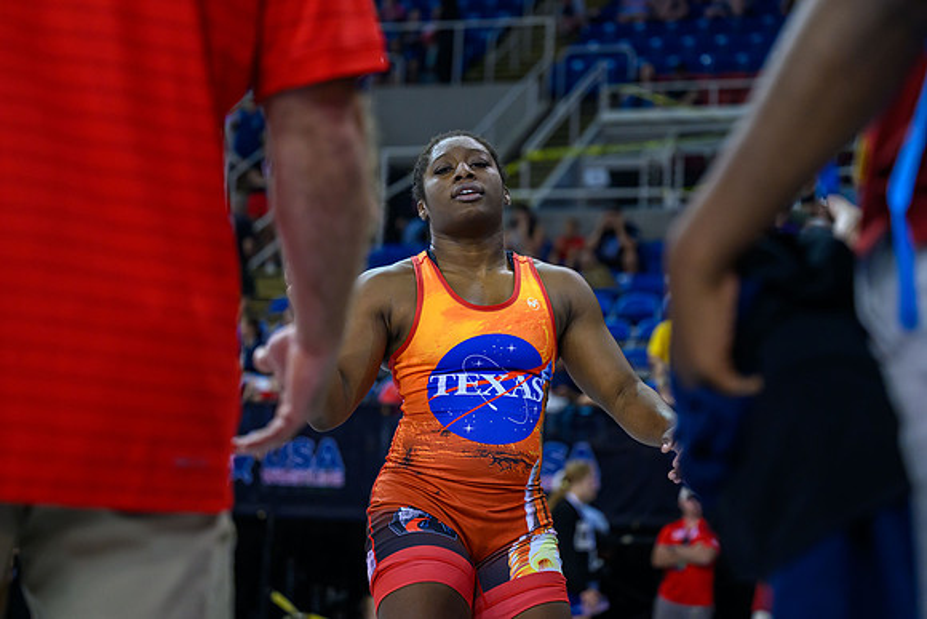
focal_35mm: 77
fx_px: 1971
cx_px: 499
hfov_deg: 26.5
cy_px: 301
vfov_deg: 17.8
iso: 3200
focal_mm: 70
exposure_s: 1/800
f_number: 2.8
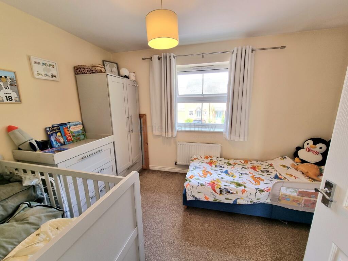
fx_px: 131
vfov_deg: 89.9
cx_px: 174
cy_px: 130
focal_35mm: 13
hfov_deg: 106.2
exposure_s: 1/50
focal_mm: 2.2
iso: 50
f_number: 2.2
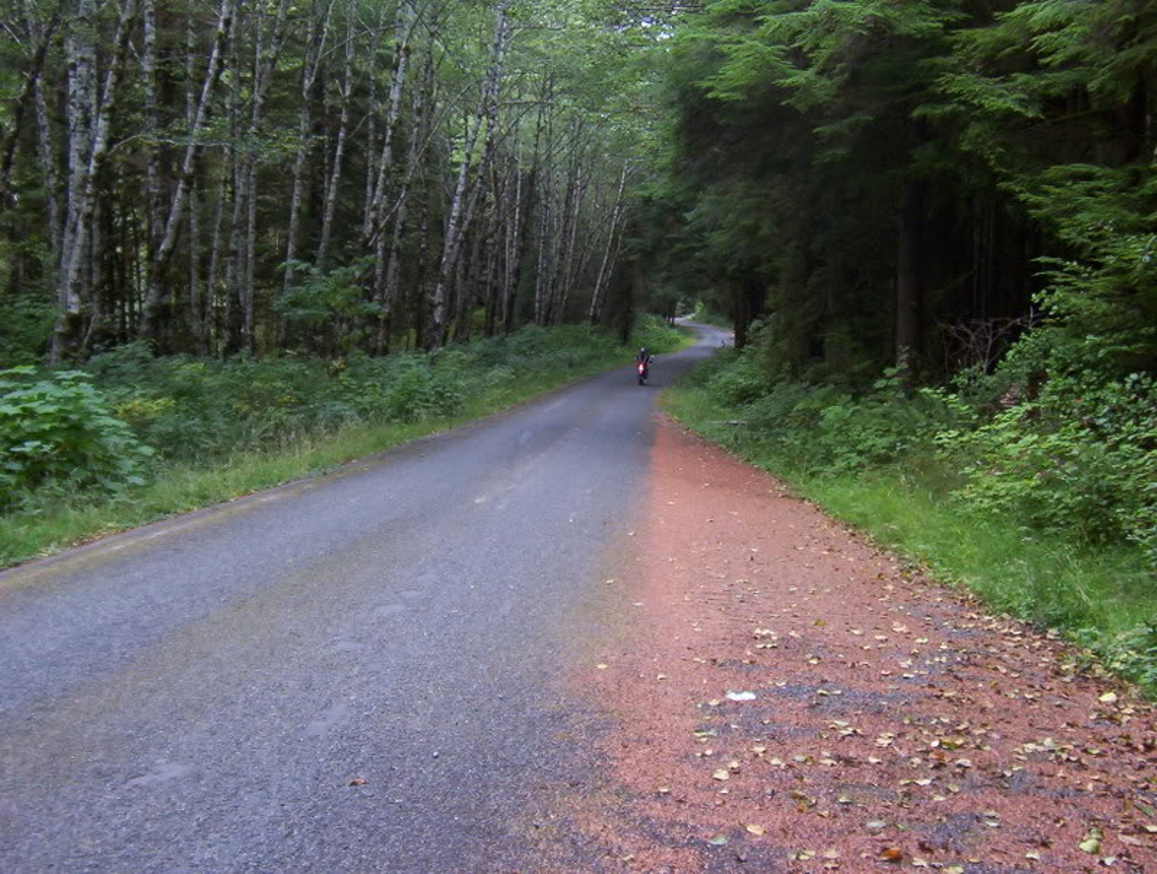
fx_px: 1206
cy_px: 437
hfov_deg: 51.3
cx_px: 578
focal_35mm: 36
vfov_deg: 39.8
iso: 100
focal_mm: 5.54
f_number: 2.76
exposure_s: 1/72.5
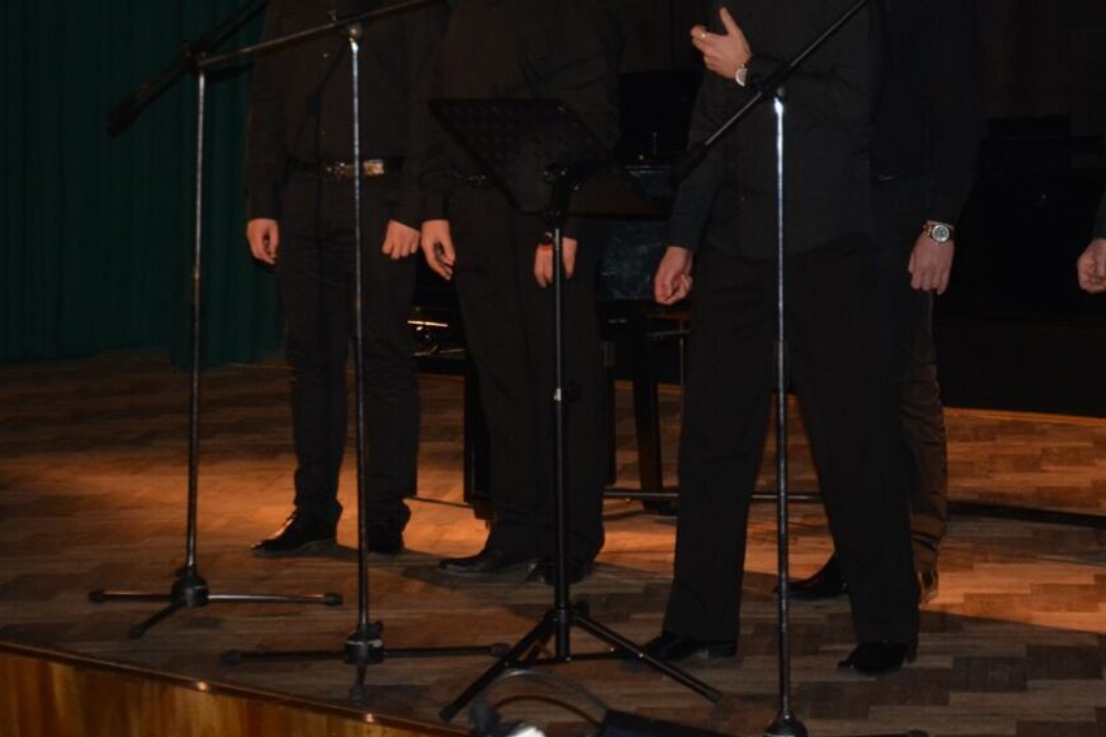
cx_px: 805
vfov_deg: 9.8
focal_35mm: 140
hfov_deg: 14.6
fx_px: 4302
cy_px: 201
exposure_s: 1/60
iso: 800
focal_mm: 62
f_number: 5.3
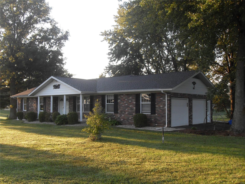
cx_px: 122
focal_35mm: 37
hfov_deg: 50.1
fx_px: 262
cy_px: 92
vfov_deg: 38.7
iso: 80
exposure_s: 1/125
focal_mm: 6.3
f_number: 2.8
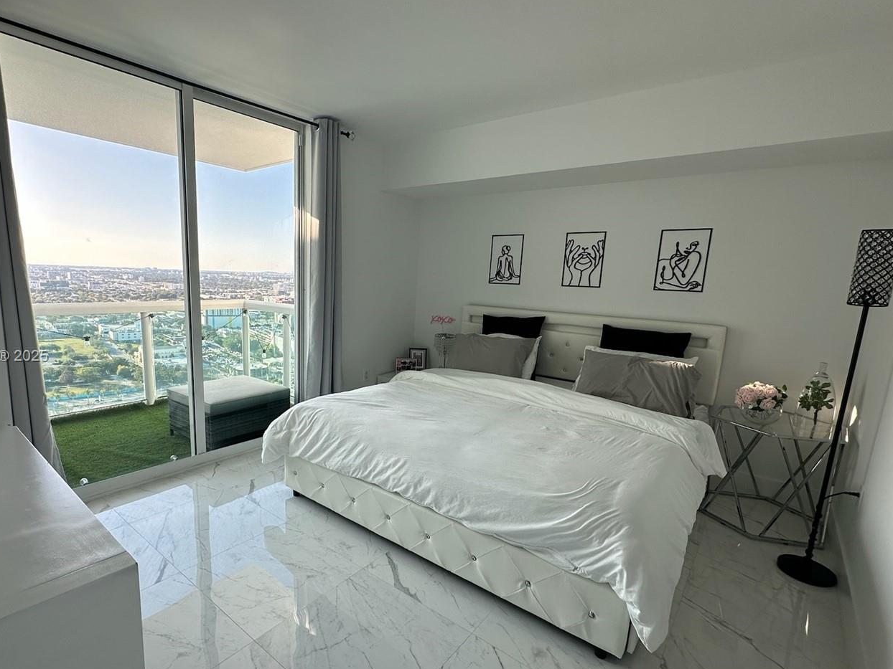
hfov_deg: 87.4
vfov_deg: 71.5
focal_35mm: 18
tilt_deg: -10.6
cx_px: 393
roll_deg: -2.6
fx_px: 464
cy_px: 357
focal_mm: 2.22
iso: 40
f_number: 2.2
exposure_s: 1/277
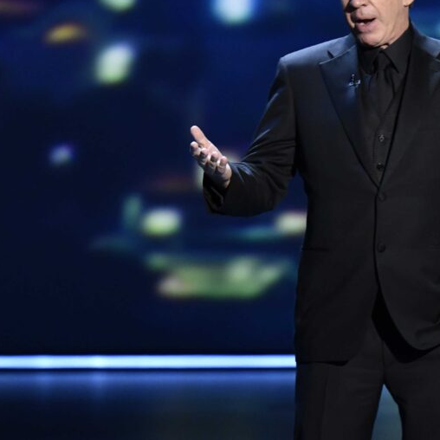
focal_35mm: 1542
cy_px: 145
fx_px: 22175
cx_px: 378
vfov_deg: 1.1
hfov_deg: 1.1
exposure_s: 1/200
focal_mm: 600
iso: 3200
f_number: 4
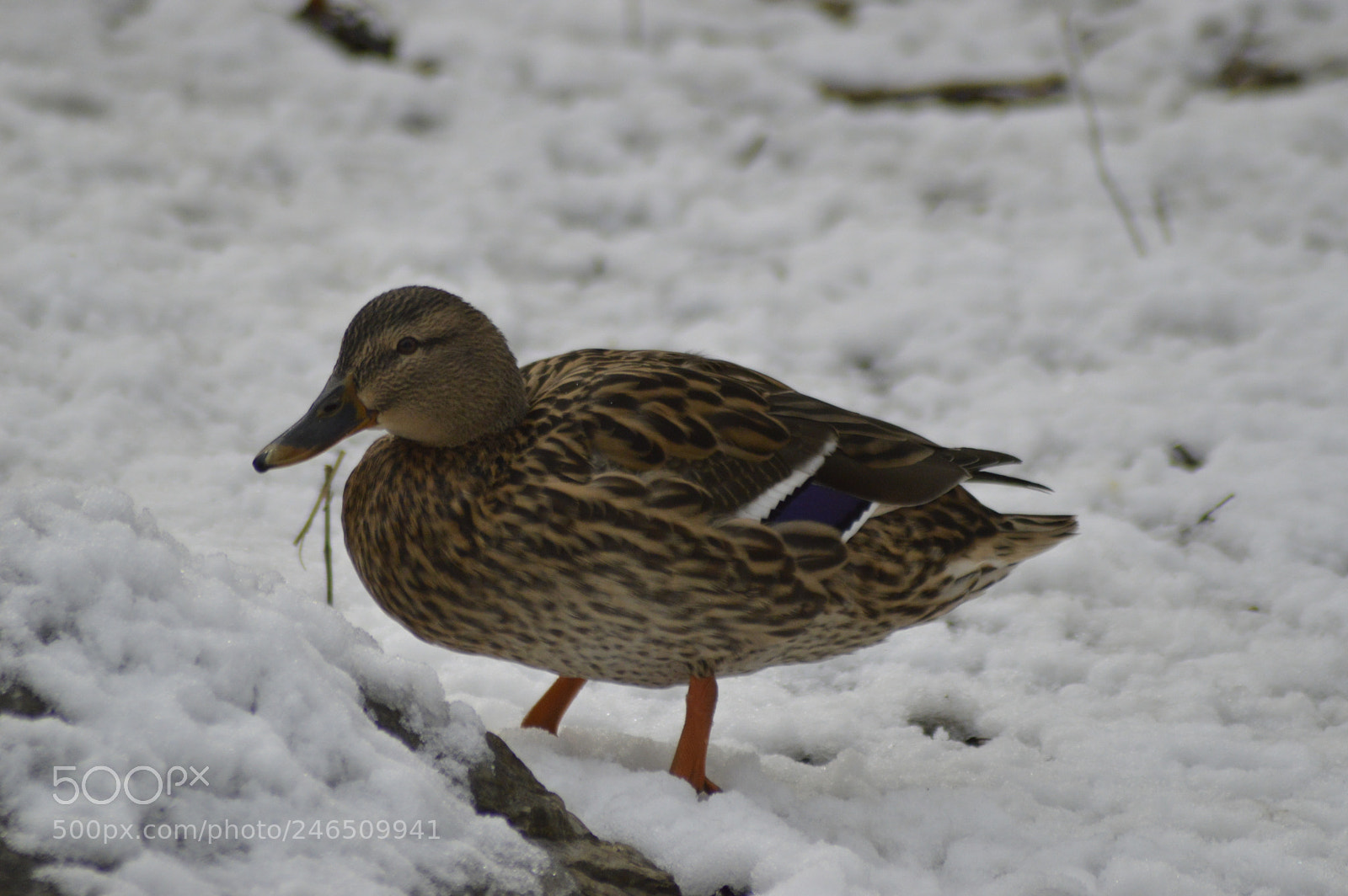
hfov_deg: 4.6
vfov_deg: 3.0
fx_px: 16836
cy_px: 448
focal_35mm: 450
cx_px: 674
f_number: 5.6
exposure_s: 1/4000
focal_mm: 300
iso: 800
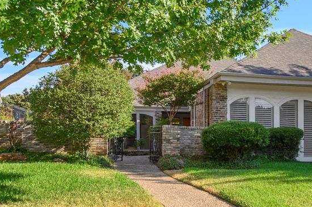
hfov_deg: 50.2
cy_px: 97
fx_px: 320
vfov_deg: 35.8
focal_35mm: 37
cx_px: 227
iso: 200
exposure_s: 1/320
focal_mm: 20
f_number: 9
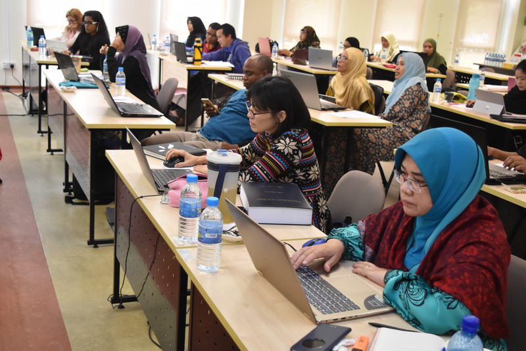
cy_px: 176
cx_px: 263
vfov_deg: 29.9
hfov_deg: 43.6
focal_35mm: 45
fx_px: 657
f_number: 4.2
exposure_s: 1/200
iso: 1800
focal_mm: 30
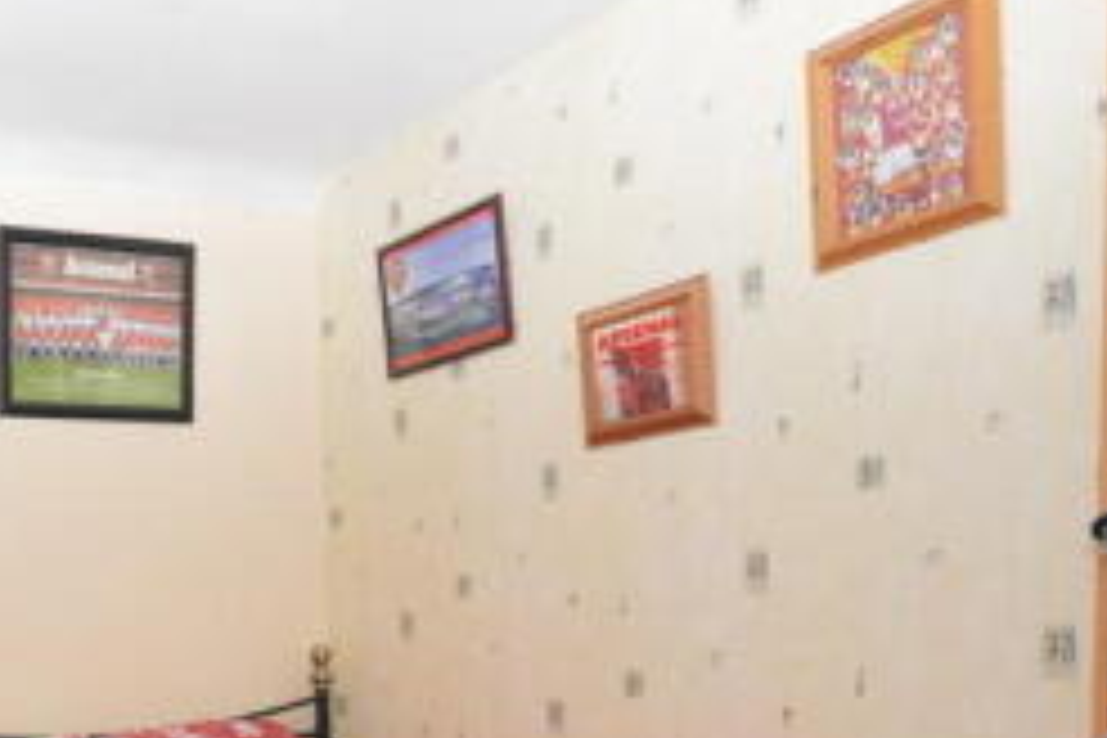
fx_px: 1230
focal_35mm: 40
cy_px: 742
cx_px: 63
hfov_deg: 43.3
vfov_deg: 30.9
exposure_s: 1/60
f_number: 4
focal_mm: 10
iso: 3200
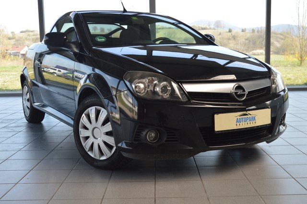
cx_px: 154
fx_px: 384
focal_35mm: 45
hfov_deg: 43.6
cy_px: 102
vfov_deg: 29.8
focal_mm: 30
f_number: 5.6
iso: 250
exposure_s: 1/125
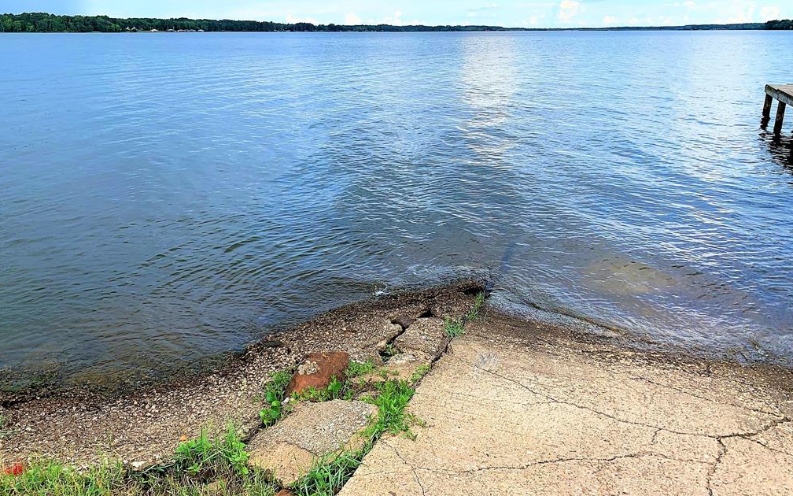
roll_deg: +0.2
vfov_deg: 44.3
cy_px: 202
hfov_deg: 66.5
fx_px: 605
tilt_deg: -15.3
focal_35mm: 28
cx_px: 393
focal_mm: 4.25
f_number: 1.8
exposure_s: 1/555
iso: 25
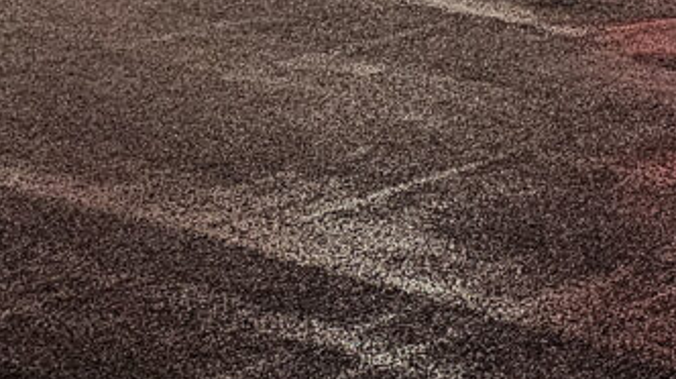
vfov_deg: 8.4
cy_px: -603
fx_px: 2310
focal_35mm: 129
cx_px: 791
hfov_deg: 16.1
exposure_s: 1/100
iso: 500
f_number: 1.7
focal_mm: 6.3
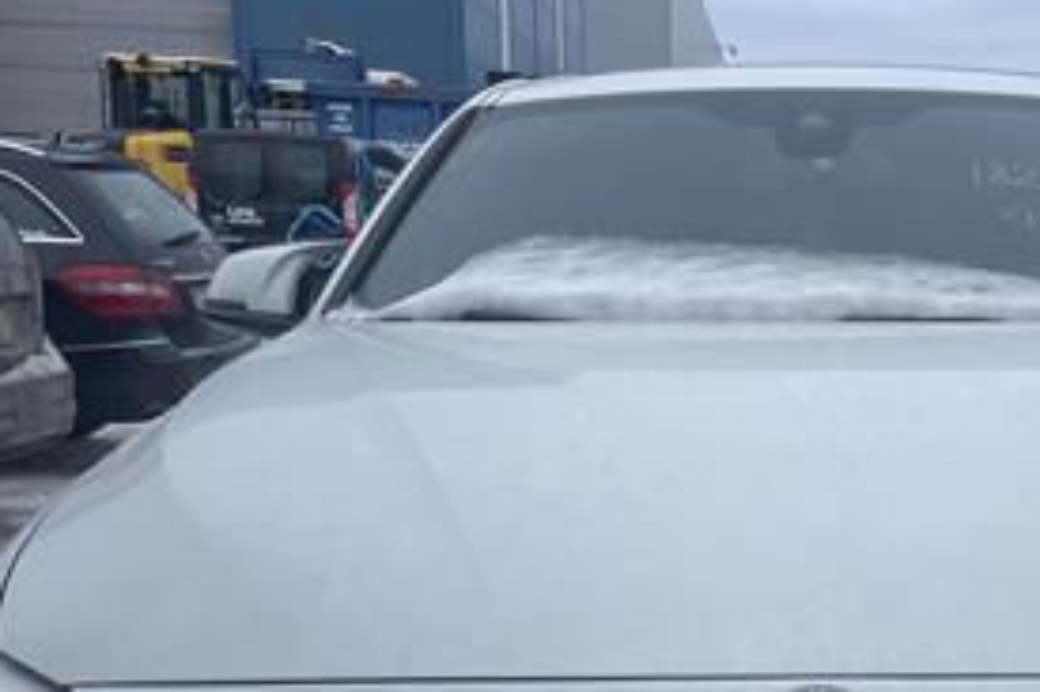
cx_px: 866
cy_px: 794
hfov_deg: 30.9
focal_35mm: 63
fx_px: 1819
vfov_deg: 20.4
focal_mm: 4.2
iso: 32
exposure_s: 1/1147
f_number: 1.6
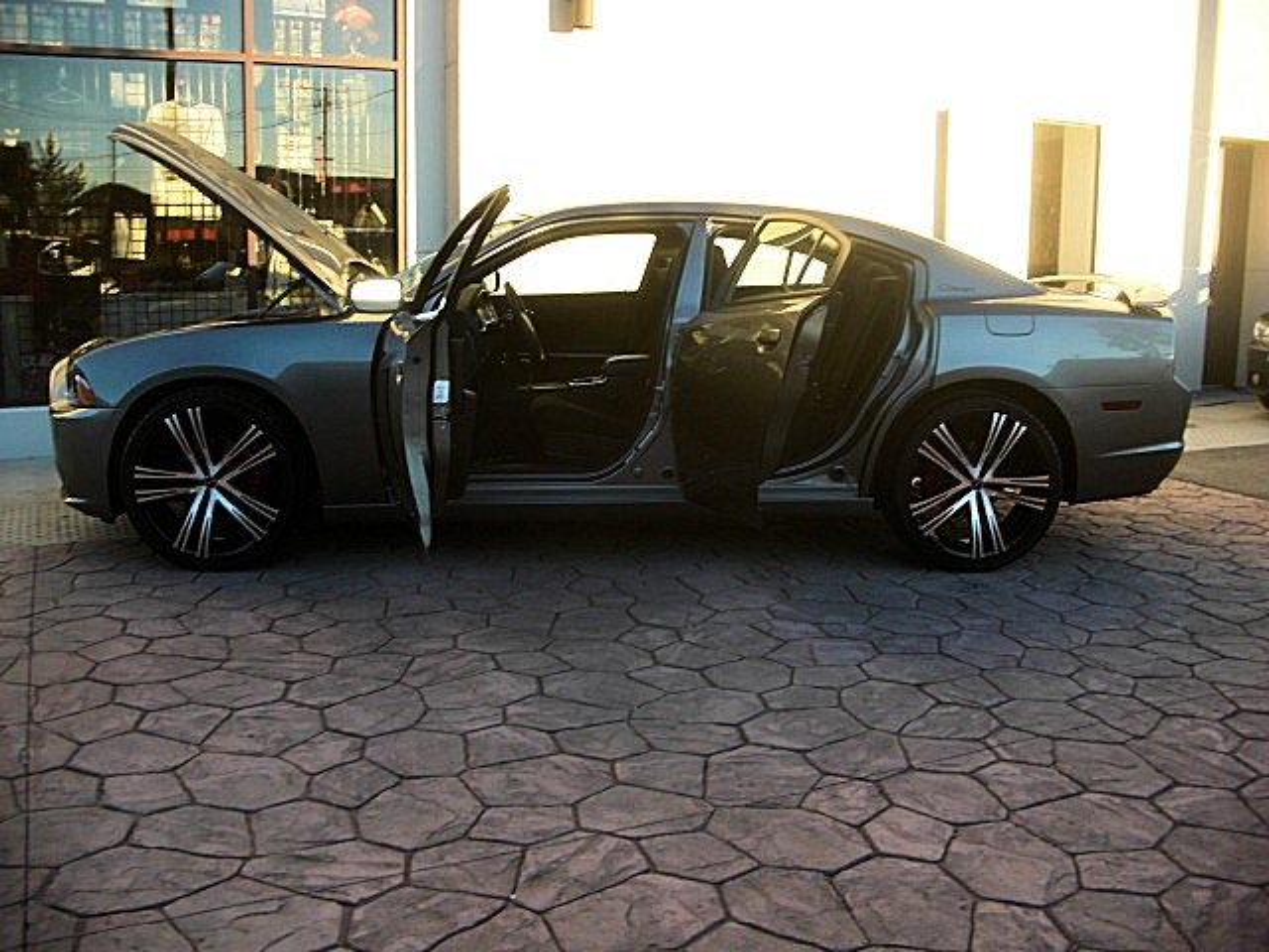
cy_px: 476
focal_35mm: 36
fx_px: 1320
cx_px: 634
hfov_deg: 51.4
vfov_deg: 39.7
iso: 50
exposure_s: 1/100
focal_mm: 6.3
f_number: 2.8
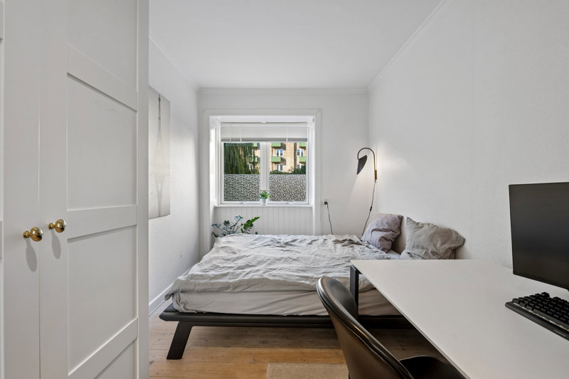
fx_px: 253
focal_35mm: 16
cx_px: 284
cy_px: 190
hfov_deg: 96.7
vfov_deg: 73.7
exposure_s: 1/10
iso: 160
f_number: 10
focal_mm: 16
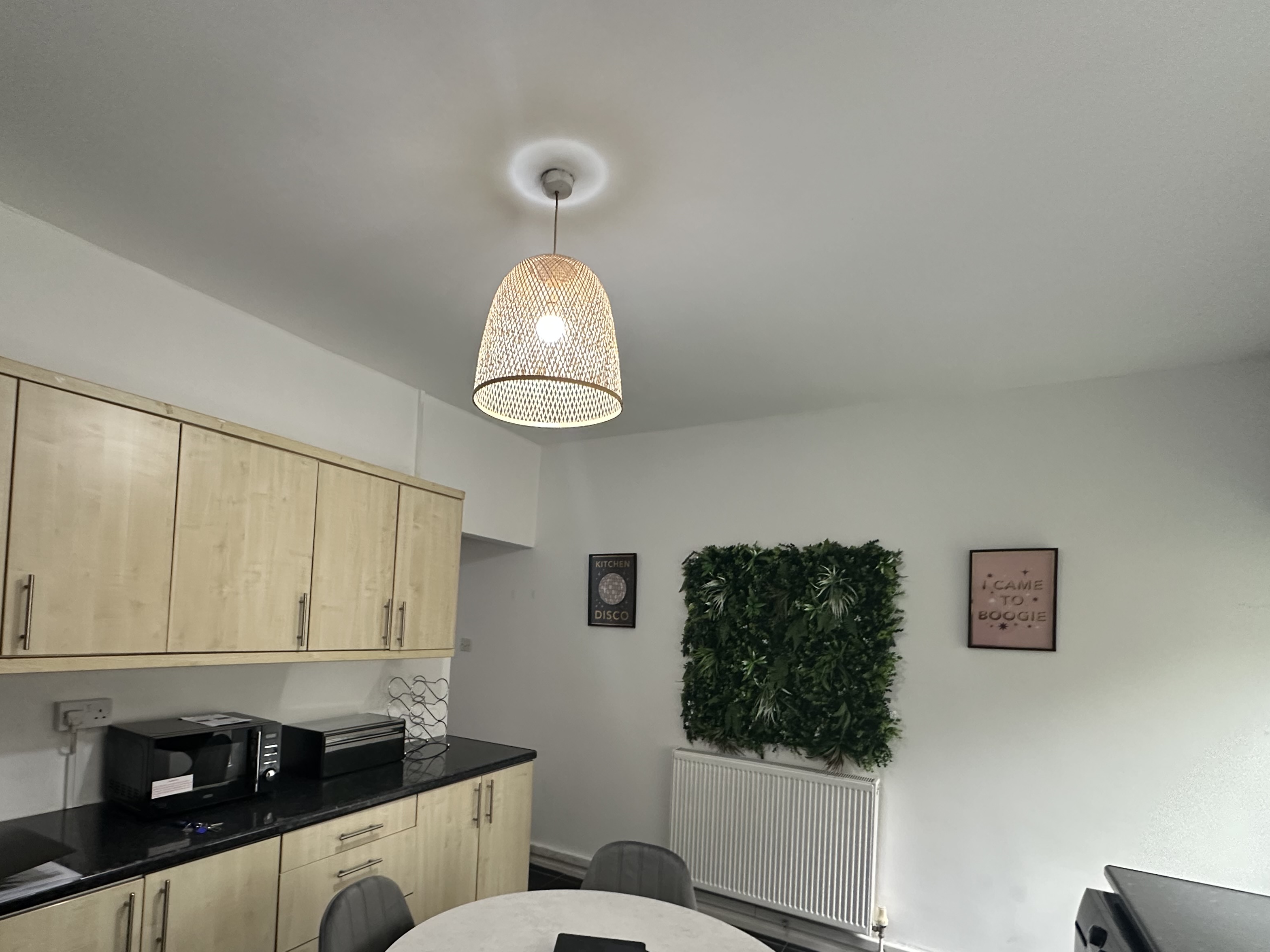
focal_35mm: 18
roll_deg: -2.6
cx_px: 555
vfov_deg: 70.2
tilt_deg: +1.2
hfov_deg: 87.3
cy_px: 606
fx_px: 660
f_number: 2.2
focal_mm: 2.22
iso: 320
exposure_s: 1/50
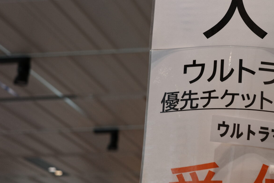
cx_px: 289
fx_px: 670
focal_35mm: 88
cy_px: 84
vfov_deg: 15.5
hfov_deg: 22.1
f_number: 2.8
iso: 160
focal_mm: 26
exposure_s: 1/60
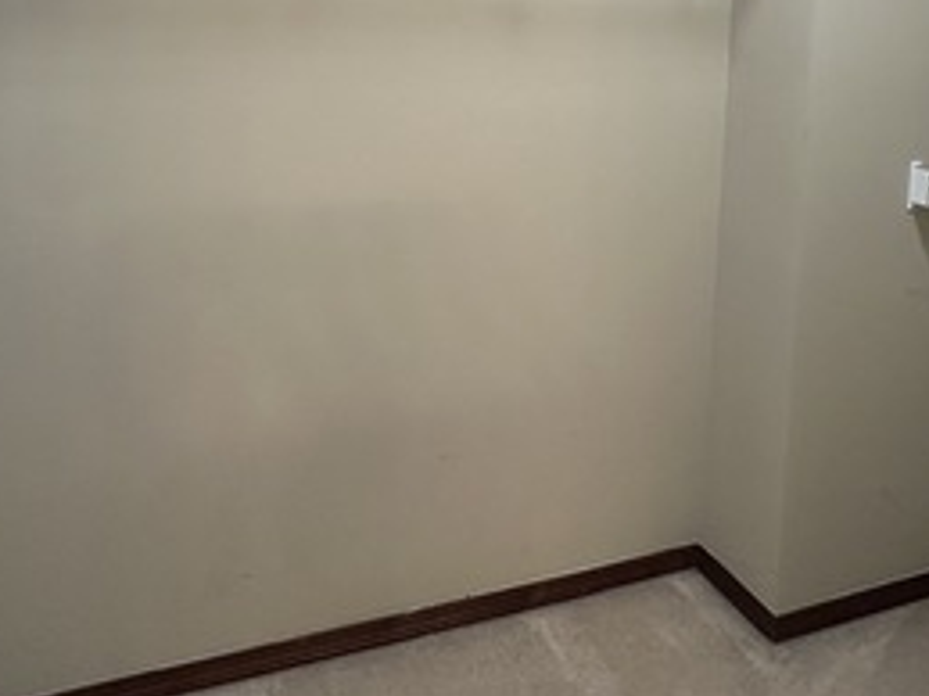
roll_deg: -2.1
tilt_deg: -6.4
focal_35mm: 36
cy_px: 118
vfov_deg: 37.9
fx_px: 966
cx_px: 511
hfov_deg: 51.3
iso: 250
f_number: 2.2
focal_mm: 2.22
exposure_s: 1/60
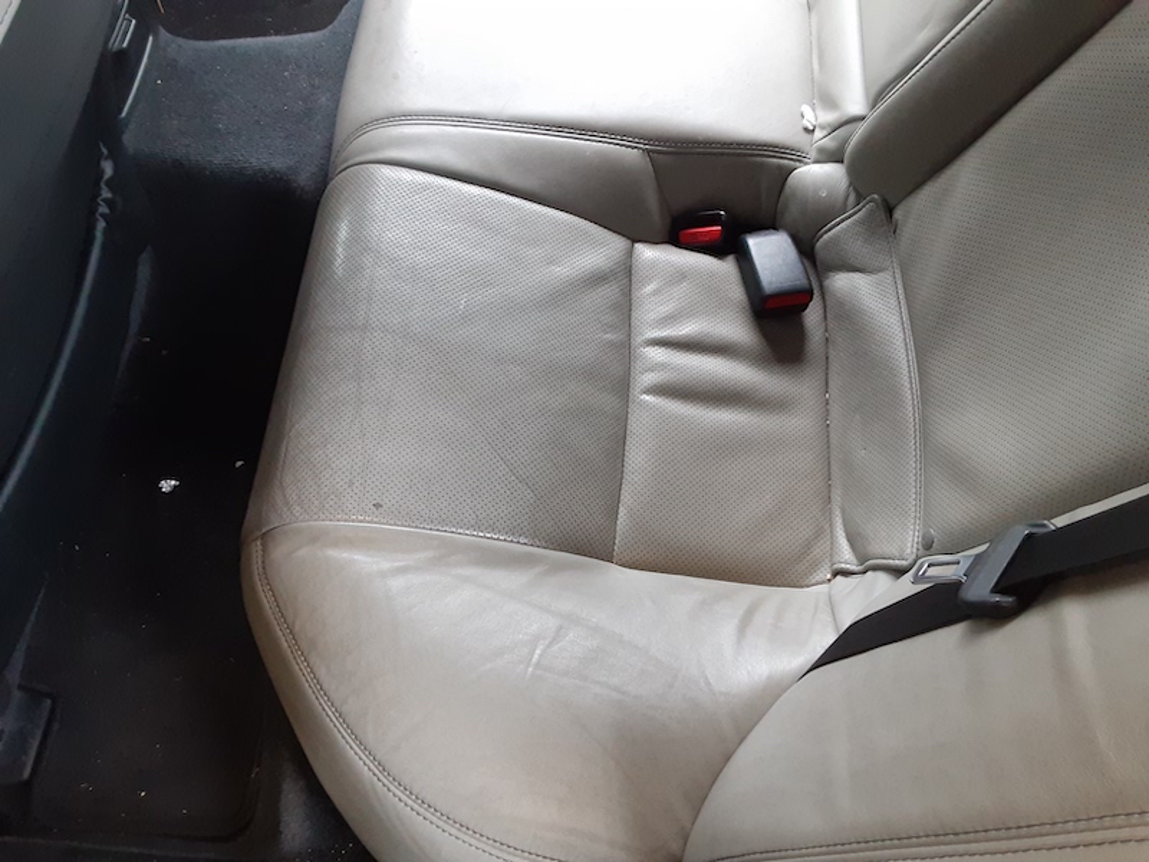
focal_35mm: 27
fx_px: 896
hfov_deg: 65.3
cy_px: 431
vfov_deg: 51.4
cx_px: 574
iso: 200
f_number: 1.9
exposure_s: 1/60
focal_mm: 2.91
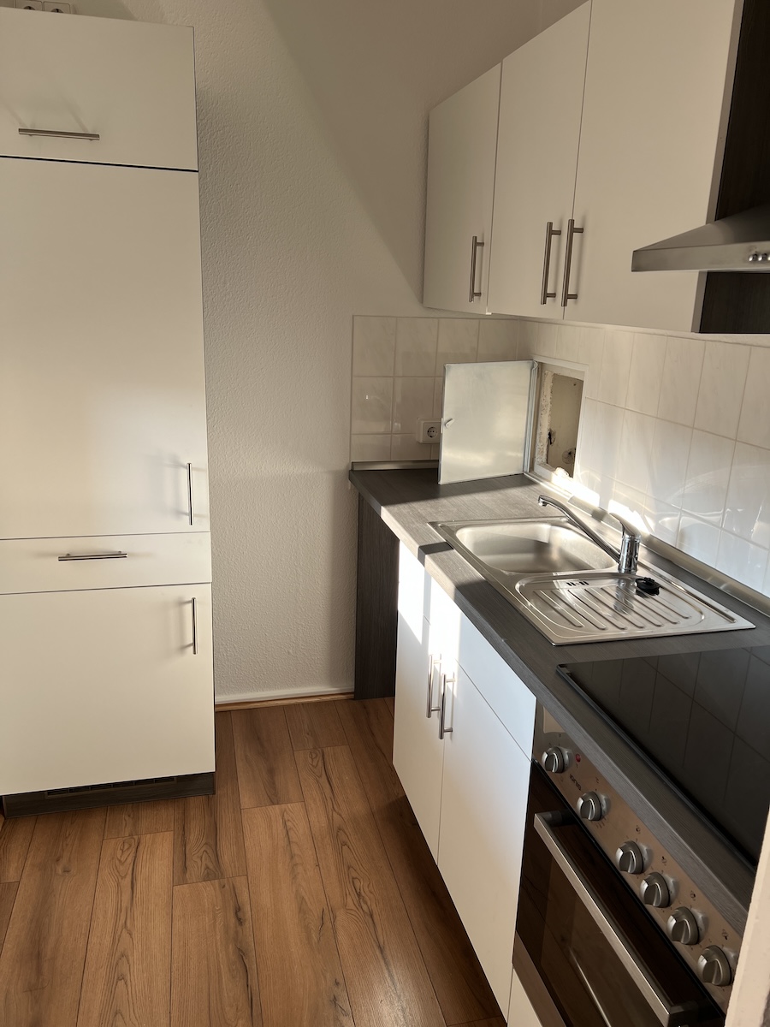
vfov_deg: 67.3
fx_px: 771
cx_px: 385
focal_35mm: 26
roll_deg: -2.0
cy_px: 514
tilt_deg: -15.8
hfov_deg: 53.1
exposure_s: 1/121
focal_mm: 5.7
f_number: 1.5
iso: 32
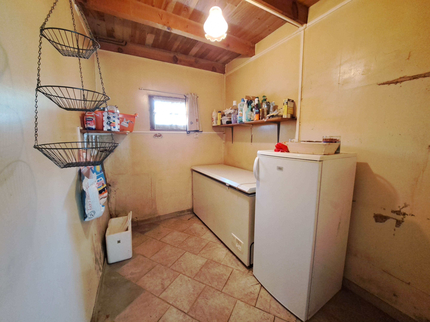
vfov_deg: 89.9
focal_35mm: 13
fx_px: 161
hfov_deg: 106.2
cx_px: 215
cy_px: 161
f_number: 2.2
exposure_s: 1/20
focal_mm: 1.74
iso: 500
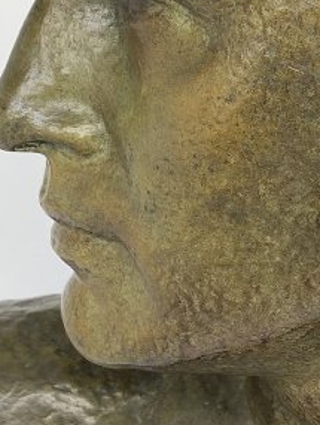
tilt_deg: -12.6
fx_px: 1342
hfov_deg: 13.3
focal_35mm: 109
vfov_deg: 17.9
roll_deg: -0.1
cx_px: 381
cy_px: 308
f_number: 1.8
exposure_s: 1/121
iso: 64
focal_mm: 4.25
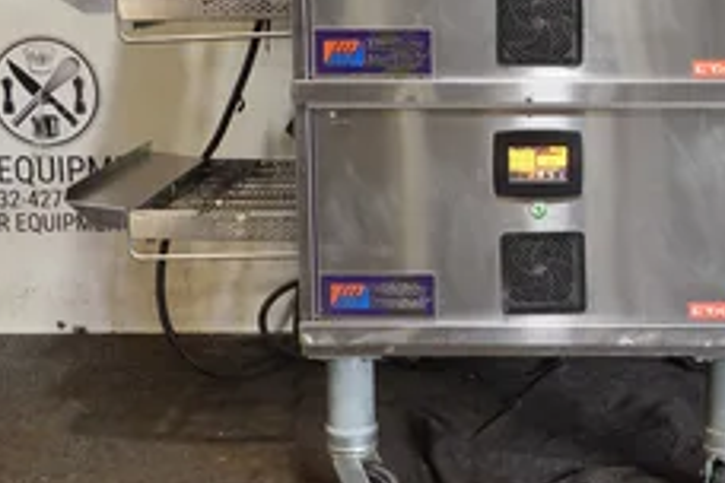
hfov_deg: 27.7
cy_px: 148
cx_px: 534
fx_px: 1450
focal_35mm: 72
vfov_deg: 18.9
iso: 160
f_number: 4
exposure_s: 1/10
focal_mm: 15.28
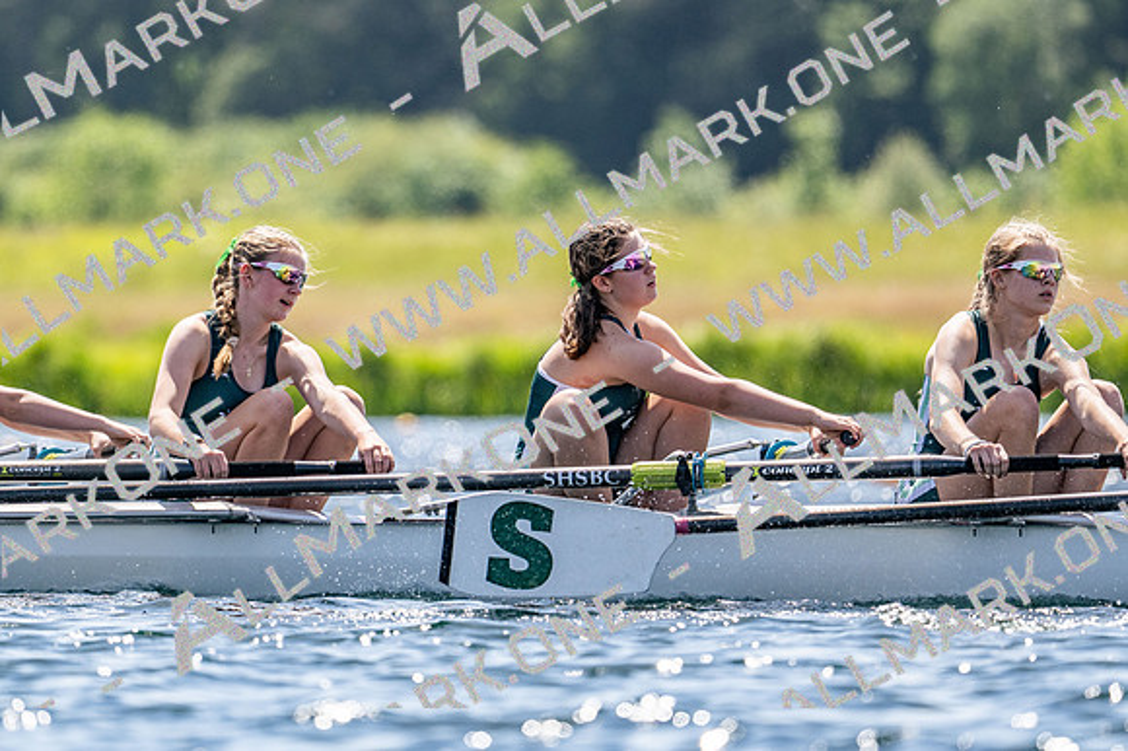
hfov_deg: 3.4
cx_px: 564
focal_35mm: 600
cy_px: 376
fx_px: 18789
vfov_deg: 2.3
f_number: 4.5
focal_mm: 400
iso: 250
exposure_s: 1/2500
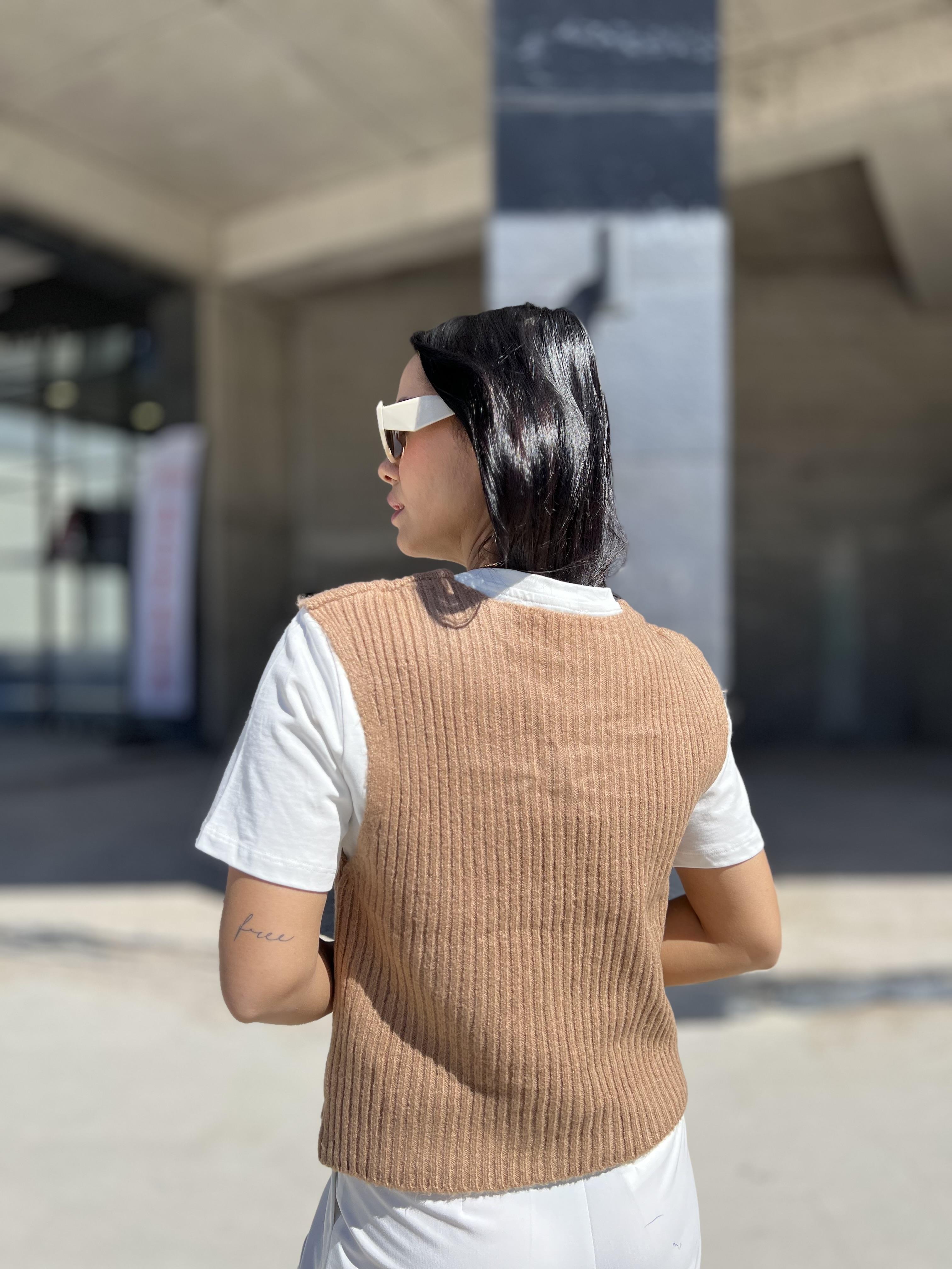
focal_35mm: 26
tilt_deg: +3.0
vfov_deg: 67.3
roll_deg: +1.3
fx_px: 953
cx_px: 476
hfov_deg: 53.1
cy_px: 634
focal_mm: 5.7
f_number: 1.5
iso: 50
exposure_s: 1/4630
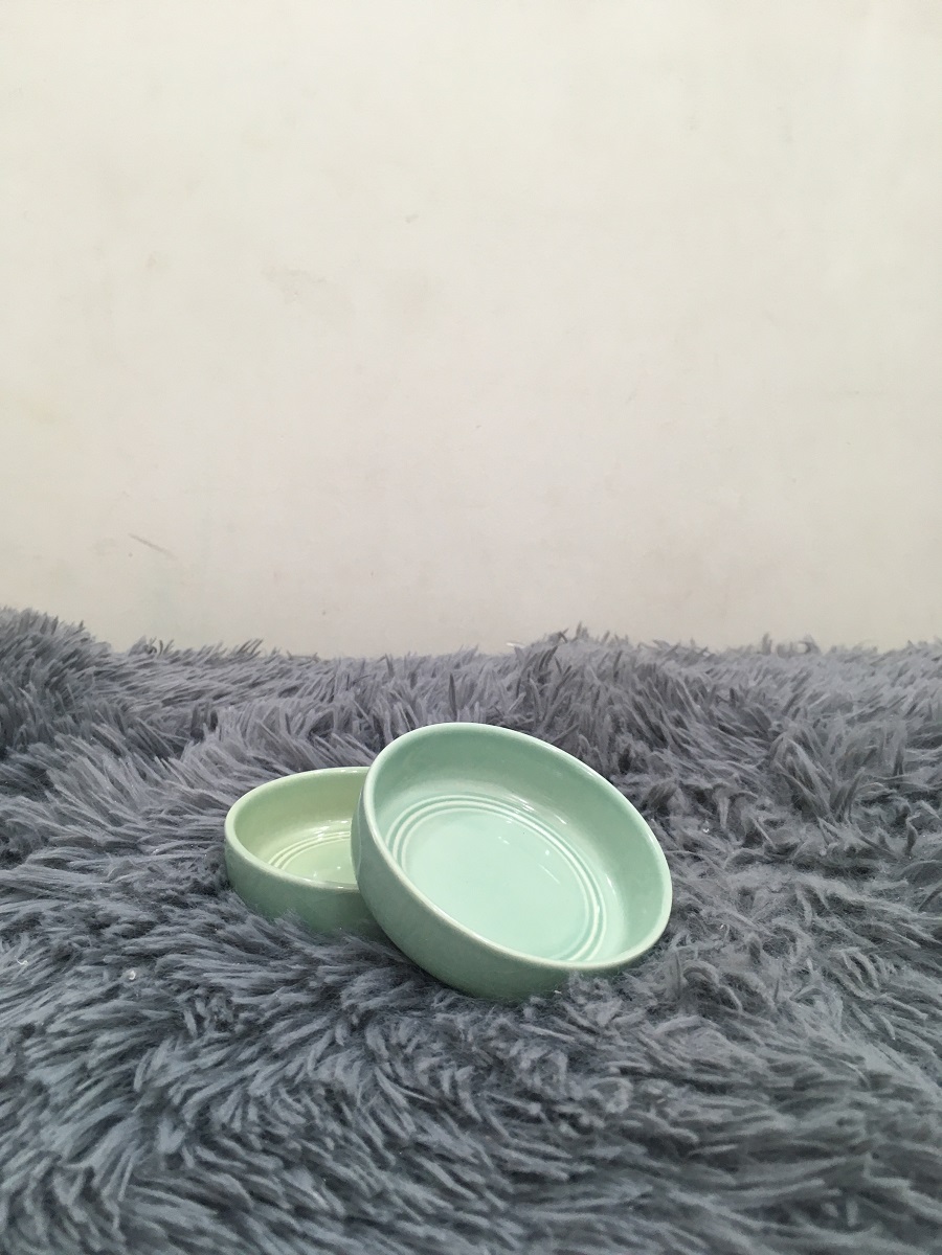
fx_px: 1052
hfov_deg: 48.2
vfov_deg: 61.7
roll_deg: -1.9
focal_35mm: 29
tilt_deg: -11.4
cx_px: 471
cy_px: 628
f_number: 2.2
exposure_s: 1/33
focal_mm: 4.15
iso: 80
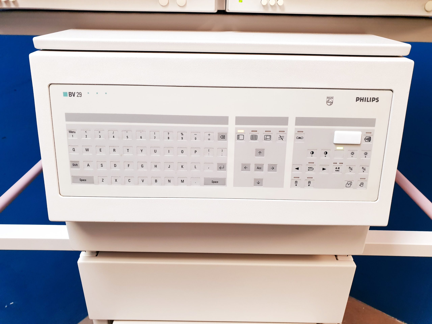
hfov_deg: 67.3
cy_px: 162
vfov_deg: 53.1
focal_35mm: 26
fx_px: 324
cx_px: 216
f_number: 2.4
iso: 200
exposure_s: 1/50
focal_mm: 4.3
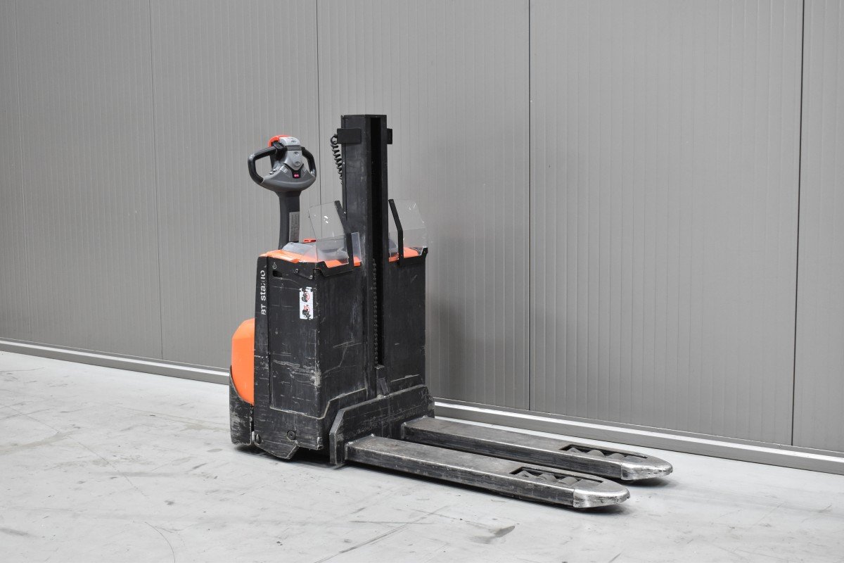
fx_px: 1125
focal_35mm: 48
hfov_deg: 41.1
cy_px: 282
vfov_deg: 28.1
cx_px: 422
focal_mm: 32
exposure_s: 1/30
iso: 1250
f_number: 5.6
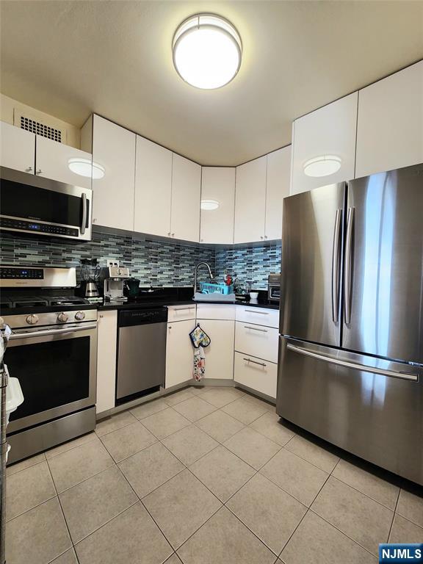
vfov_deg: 106.2
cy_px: 282
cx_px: 212
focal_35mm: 13
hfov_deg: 89.9
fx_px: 212
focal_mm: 2.2
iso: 160
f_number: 2.2
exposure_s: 1/60.2
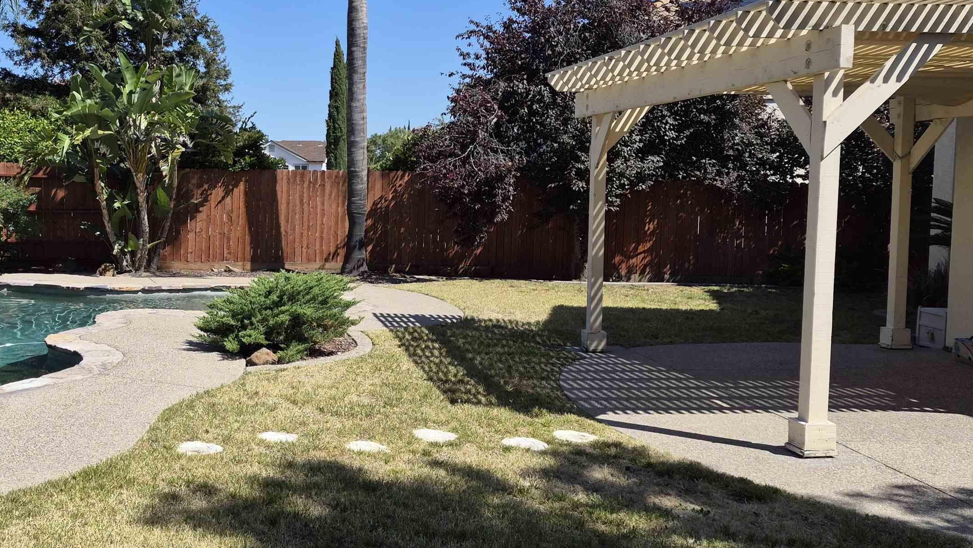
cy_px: 238
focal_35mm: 36
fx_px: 929
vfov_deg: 32.8
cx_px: 295
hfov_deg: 53.7
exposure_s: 1/5104
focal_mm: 5.4
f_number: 1.8
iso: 80
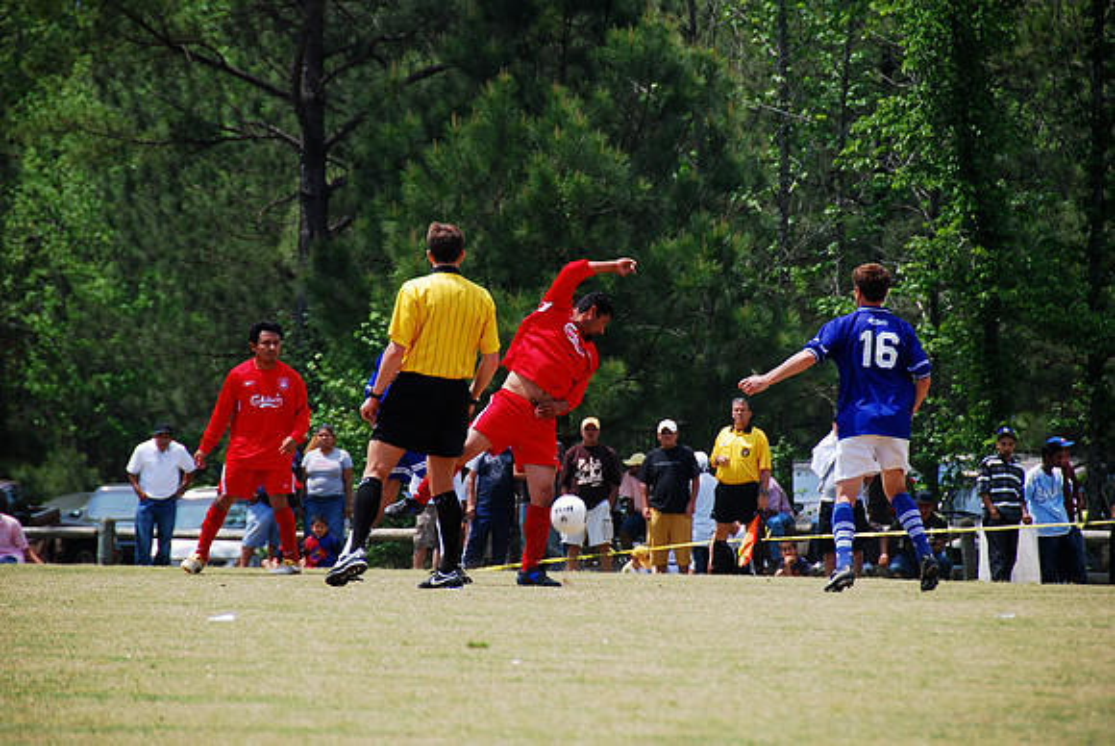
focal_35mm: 300
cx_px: 558
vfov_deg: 4.6
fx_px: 9301
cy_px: 373
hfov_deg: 6.9
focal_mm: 200
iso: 100
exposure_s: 1/320
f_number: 5.6
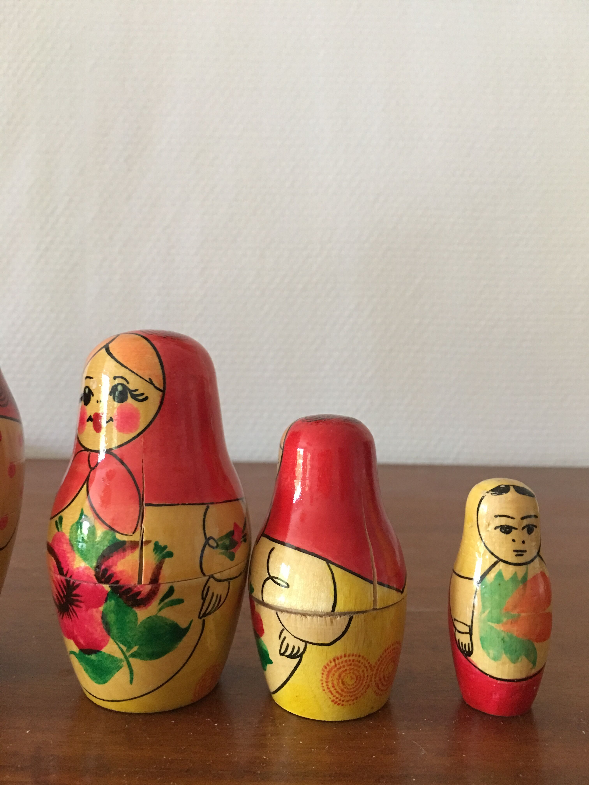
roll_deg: -1.3
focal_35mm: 29
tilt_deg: -2.3
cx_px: 294
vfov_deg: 61.7
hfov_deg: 48.2
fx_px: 658
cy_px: 392
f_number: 2.2
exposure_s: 1/10
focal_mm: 4.15
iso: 100
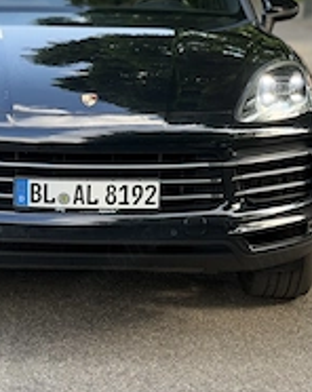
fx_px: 1170
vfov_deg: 19.0
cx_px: 67
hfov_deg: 15.1
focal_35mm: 101
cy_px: 120
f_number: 1.78
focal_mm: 6.76
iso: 80
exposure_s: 1/394
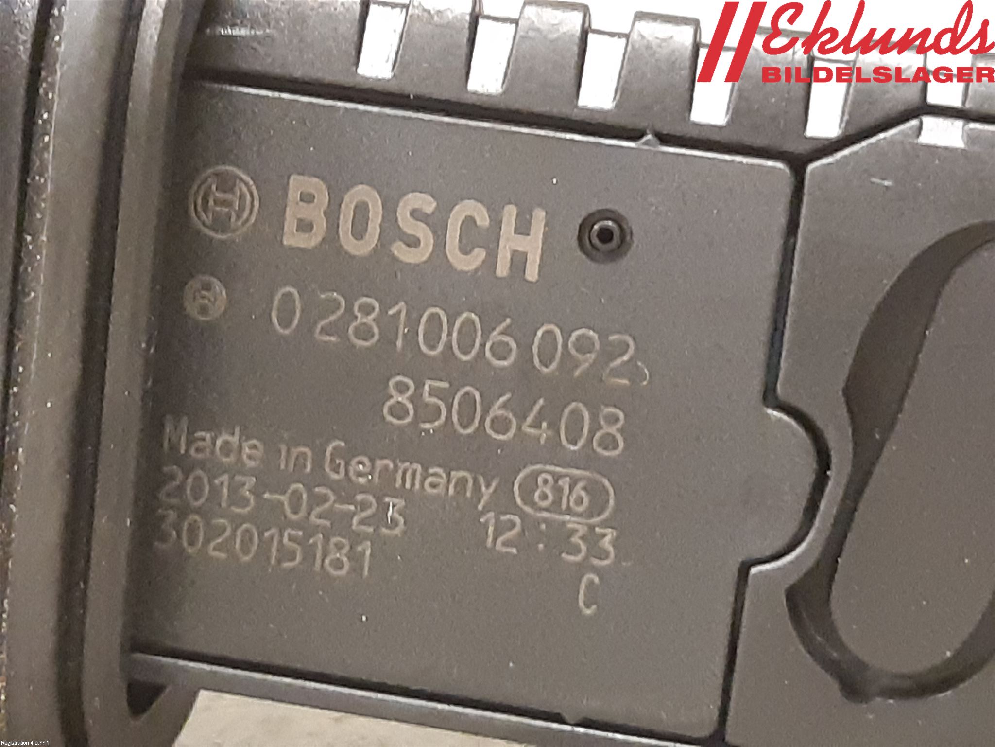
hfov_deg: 67.3
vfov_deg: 53.1
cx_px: 498
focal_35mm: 26
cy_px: 374
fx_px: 747
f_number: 1.7
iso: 400
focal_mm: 3.93
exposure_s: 1/25
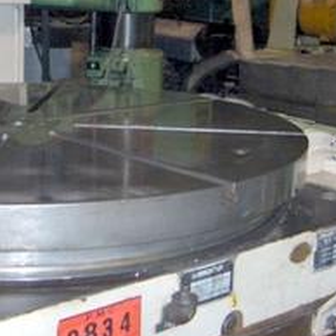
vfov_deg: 24.3
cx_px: 93
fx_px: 780
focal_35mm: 71
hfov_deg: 24.1
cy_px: 145
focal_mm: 8
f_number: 2.8
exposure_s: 1/60
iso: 100
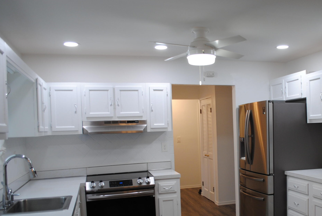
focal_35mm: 37
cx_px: 219
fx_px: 331
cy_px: 144
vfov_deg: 35.7
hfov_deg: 50.8
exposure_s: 1/30
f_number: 3.5
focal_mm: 18
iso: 200
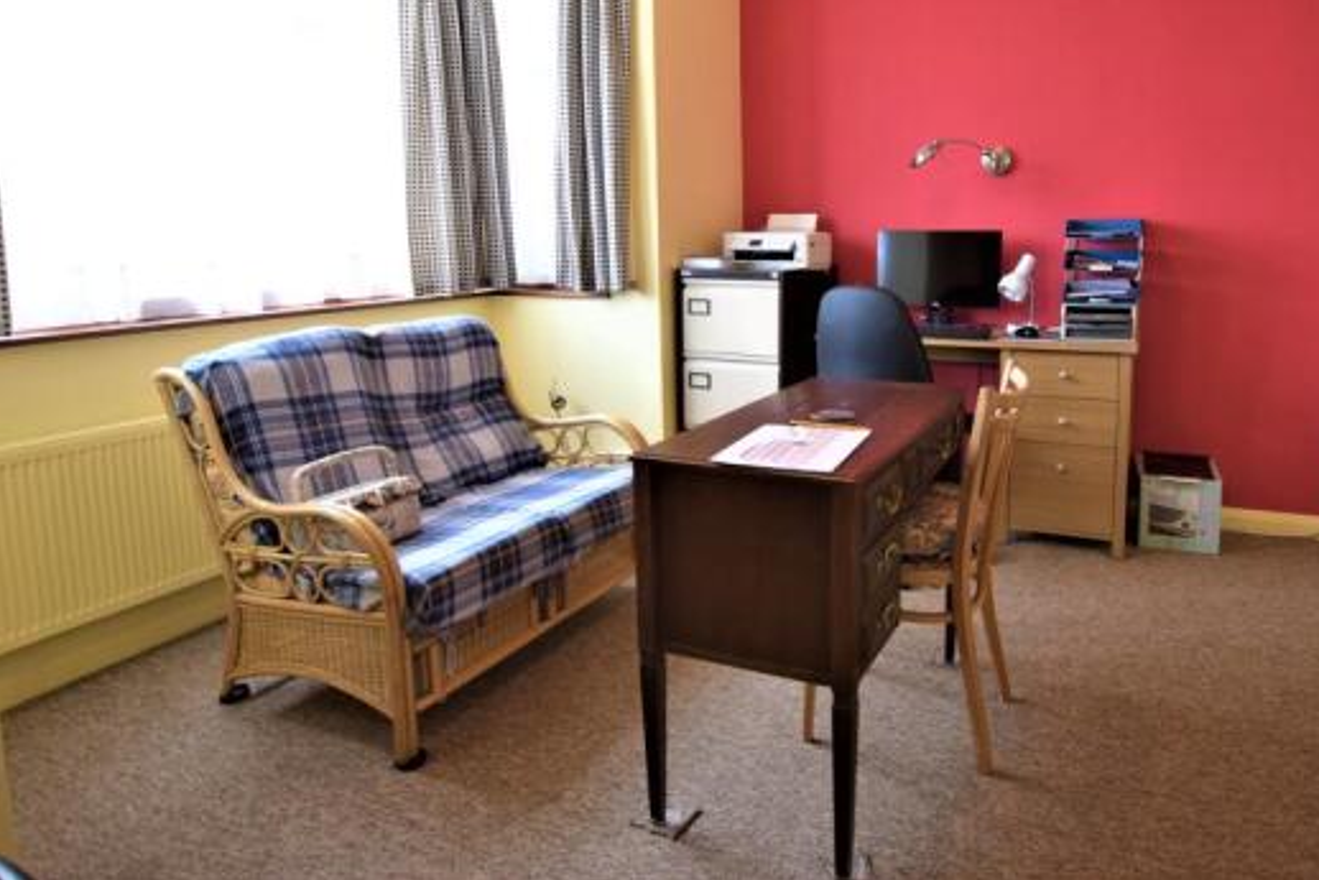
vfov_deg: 63.6
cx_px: 792
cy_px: 328
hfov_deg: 85.8
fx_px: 696
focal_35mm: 19
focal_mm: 10
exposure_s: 1/60
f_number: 3.5
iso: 800
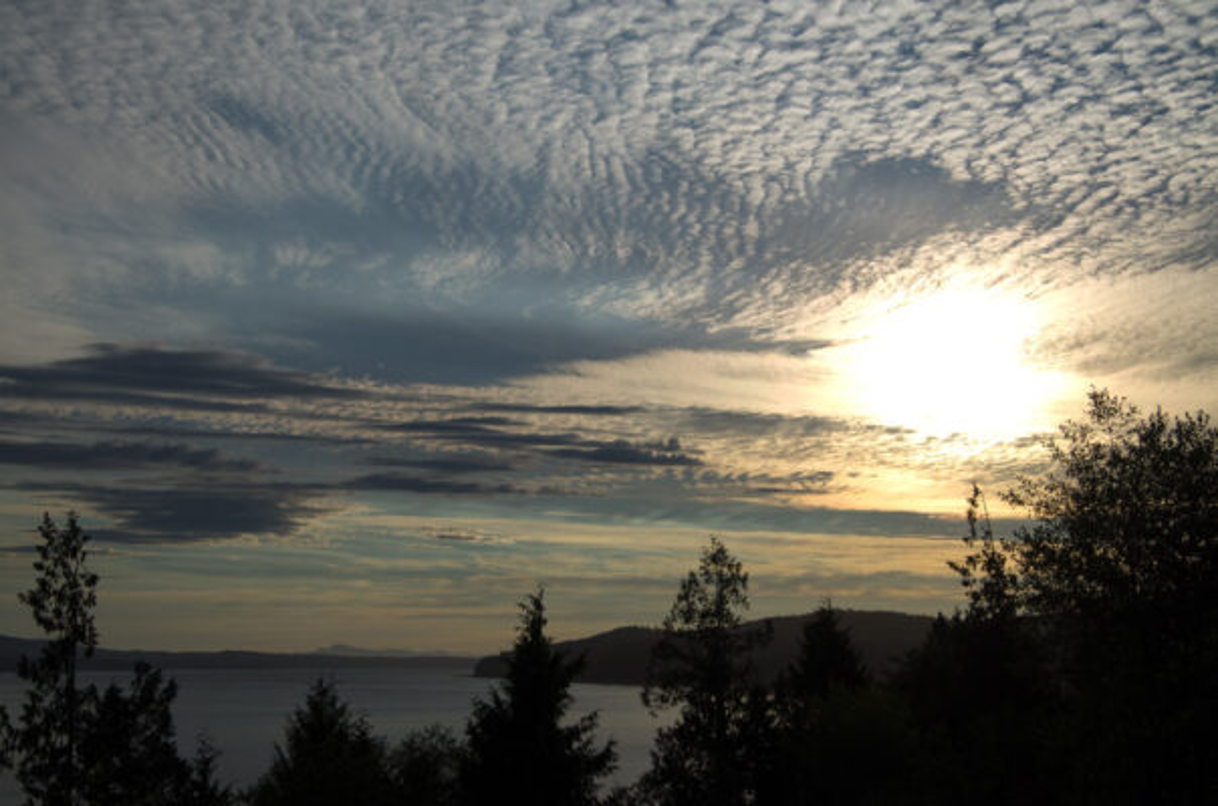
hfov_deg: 42.8
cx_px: 609
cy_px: 403
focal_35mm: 46
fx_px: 1553
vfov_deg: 29.1
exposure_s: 1/5000
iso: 200
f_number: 8
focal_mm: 31
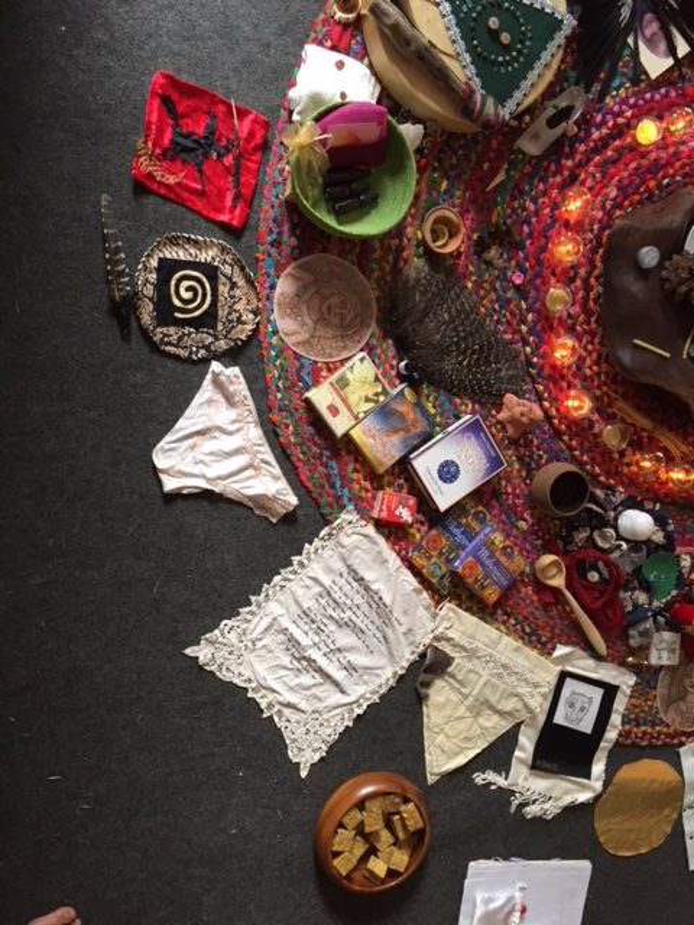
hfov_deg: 48.2
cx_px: 347
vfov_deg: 61.7
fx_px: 775
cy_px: 462
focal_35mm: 29
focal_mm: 4.15
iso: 100
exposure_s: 1/33
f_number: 2.2
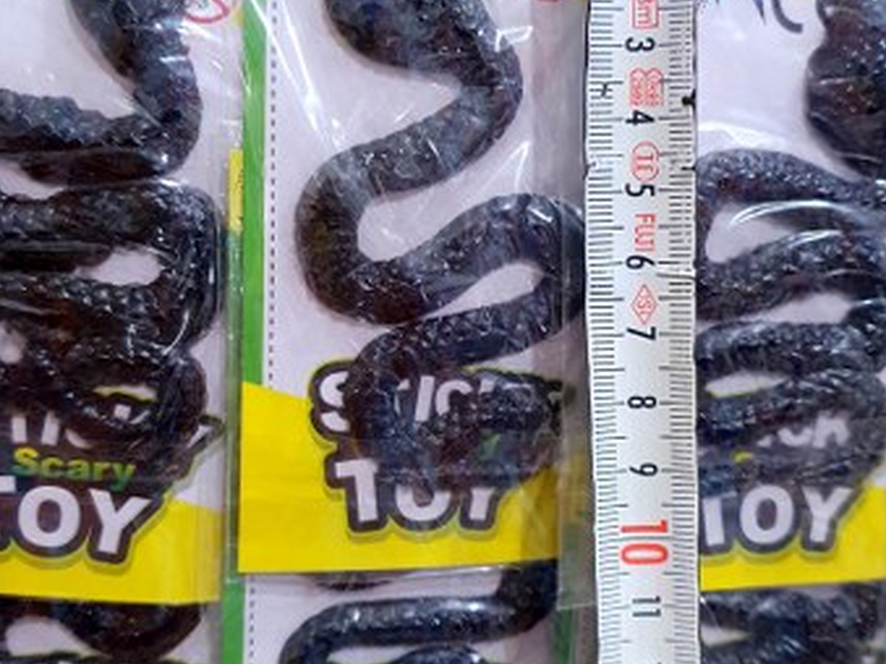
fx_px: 1177
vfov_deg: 31.5
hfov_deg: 41.2
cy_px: 371
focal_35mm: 46
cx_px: 460
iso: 320
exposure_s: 1/50
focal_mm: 4.32
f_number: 1.5
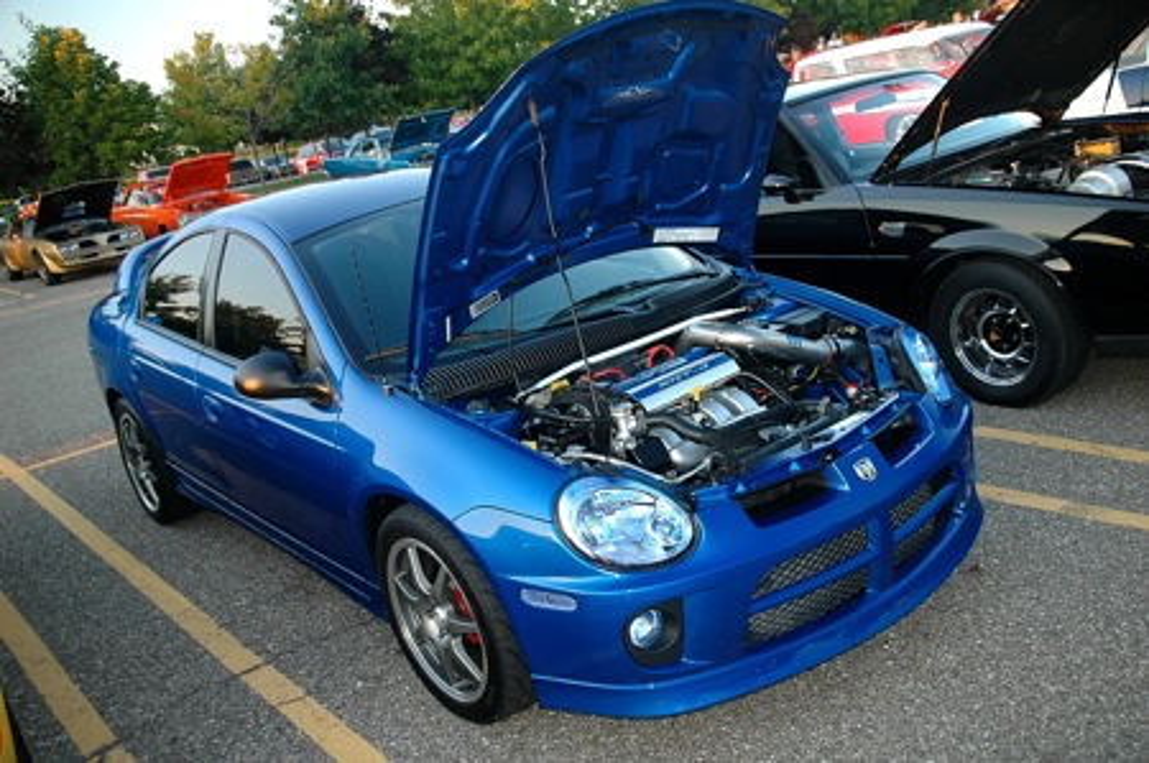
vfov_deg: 39.9
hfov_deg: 57.3
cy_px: 382
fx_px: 1052
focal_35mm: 33
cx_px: 574
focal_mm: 22
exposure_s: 1/50
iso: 400
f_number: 4
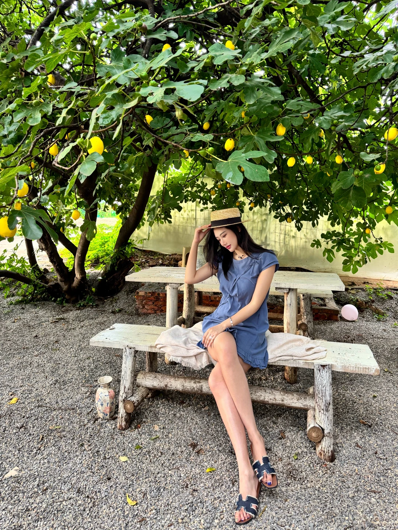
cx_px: 199
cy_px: 265
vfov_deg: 71.6
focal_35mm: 24
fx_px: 368
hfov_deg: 56.8
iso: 200
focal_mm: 6.76
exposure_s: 1/71
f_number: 1.78
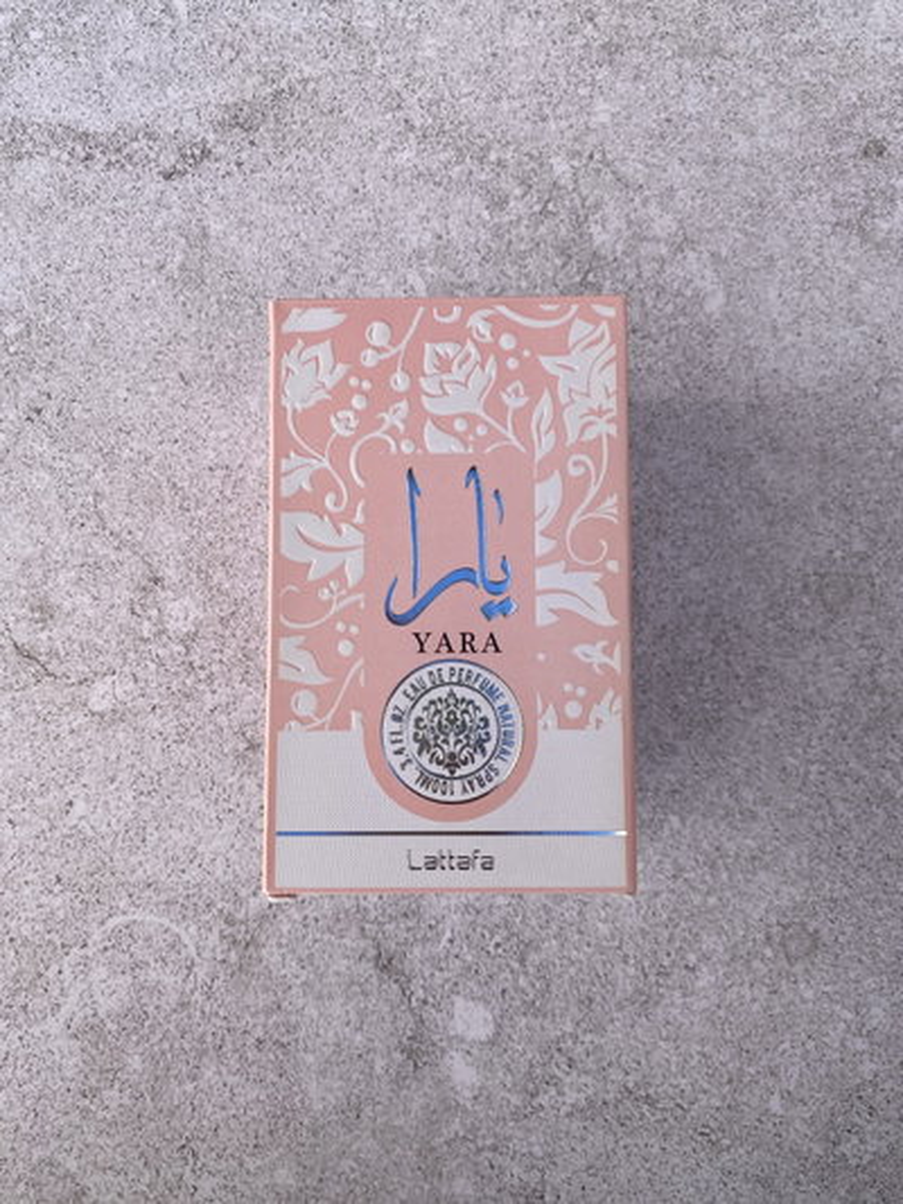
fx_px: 904
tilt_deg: -83.9
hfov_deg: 53.1
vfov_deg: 67.3
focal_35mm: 26
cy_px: 602
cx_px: 452
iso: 32
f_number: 1.8
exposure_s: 1/1316
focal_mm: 4.25
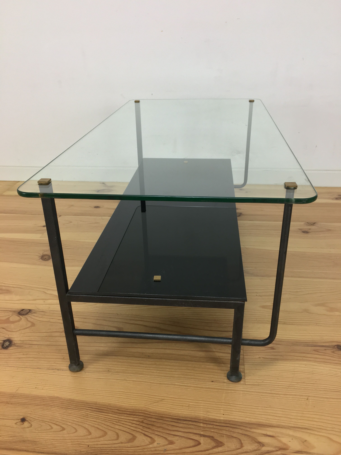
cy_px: 228
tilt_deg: -27.4
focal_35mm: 29
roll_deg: +1.9
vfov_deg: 61.7
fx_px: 381
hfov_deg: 48.2
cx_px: 170
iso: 50
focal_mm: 4.15
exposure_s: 1/33
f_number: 2.2
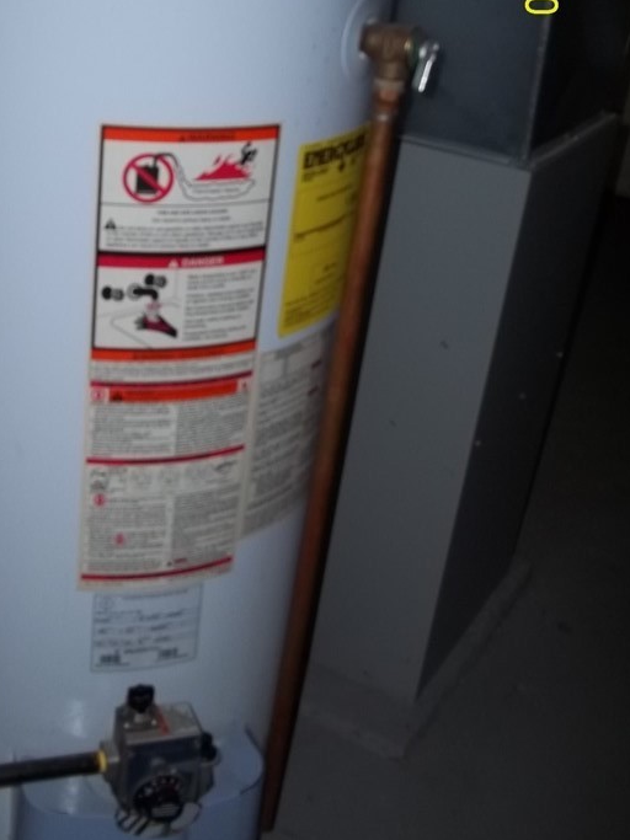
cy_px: 362
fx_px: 1165
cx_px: 182
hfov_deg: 29.9
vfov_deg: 39.6
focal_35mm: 48
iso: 64
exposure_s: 1/30
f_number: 2.9
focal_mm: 5.7
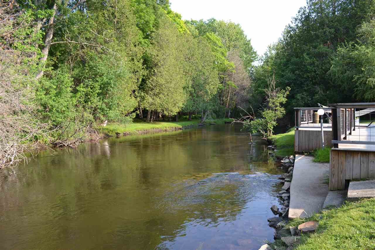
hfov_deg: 67.4
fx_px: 281
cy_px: 125
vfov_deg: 47.9
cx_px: 188
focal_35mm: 27
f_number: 5.6
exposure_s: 1/125
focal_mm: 18
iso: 110
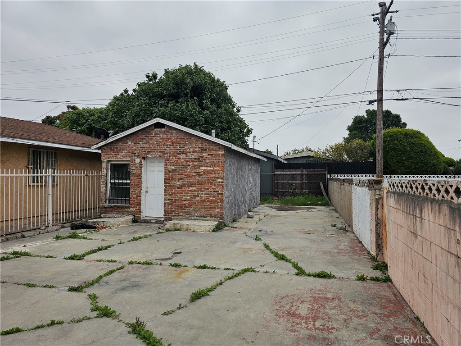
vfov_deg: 58.9
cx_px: 230
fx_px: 306
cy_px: 173
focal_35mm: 23
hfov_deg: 73.9
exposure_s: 1/1775
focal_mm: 6.3
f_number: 1.7
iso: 12
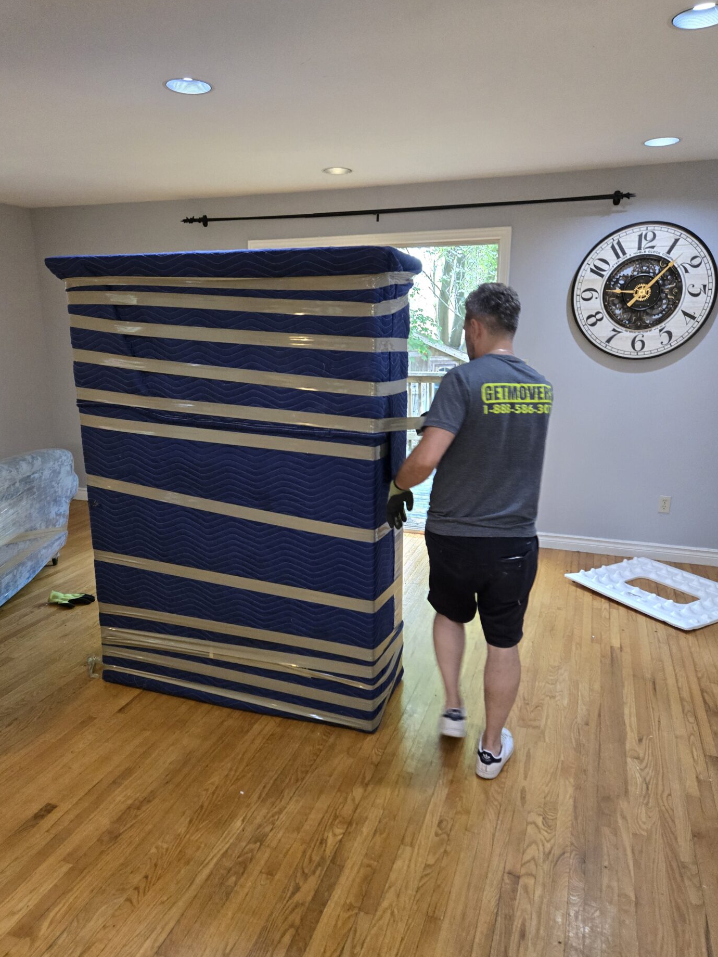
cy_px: 486
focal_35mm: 24
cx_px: 359
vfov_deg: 71.6
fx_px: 664
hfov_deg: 56.8
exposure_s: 1/60
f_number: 1.8
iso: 640
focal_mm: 5.4
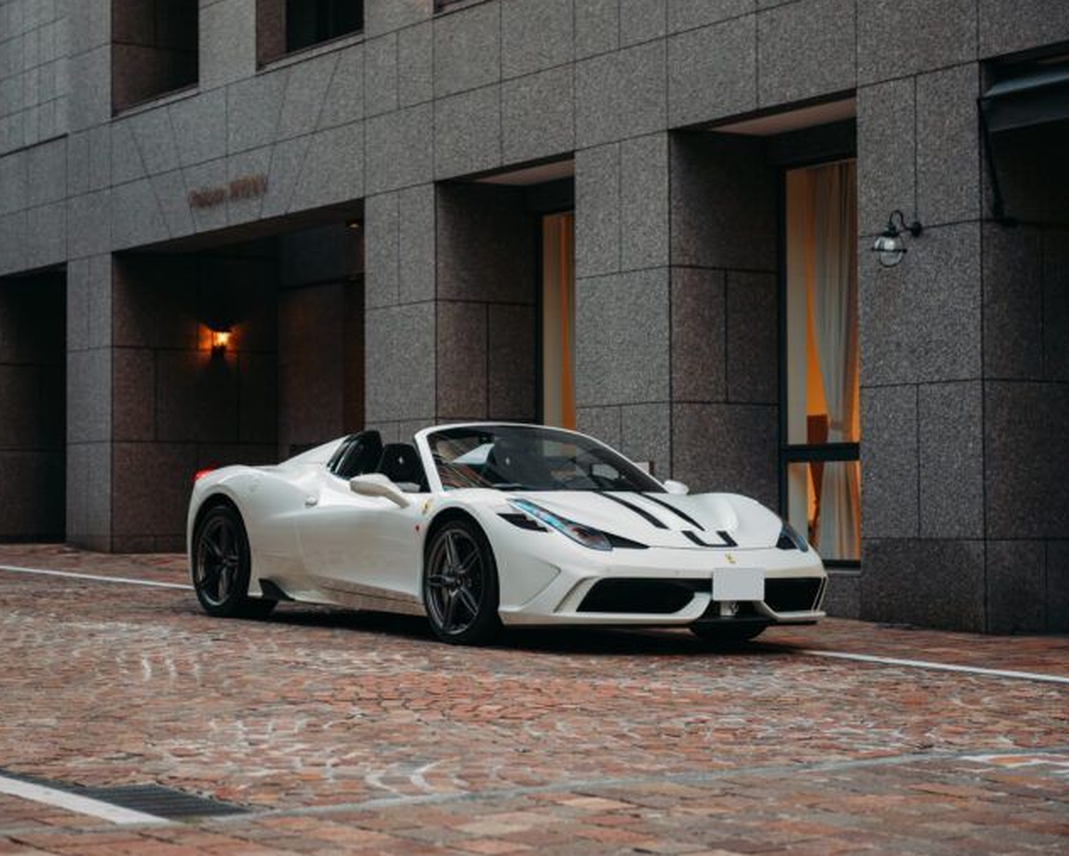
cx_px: 495
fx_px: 2531
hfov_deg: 23.8
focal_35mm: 80
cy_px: 427
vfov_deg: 19.2
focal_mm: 70
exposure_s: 1/80
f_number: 2.8
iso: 220
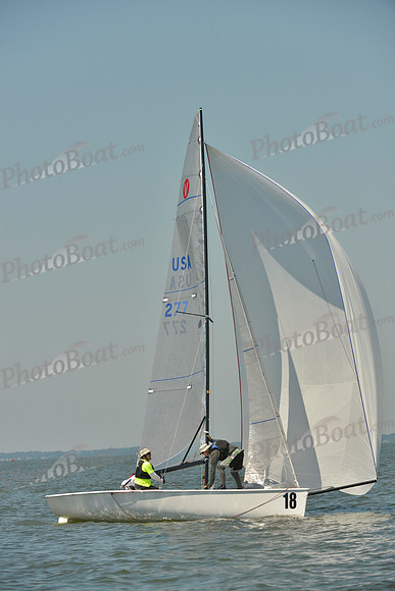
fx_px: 3289
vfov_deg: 10.3
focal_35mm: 200
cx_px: 198
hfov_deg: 6.9
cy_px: 296
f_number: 8
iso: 200
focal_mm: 200
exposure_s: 1/1000
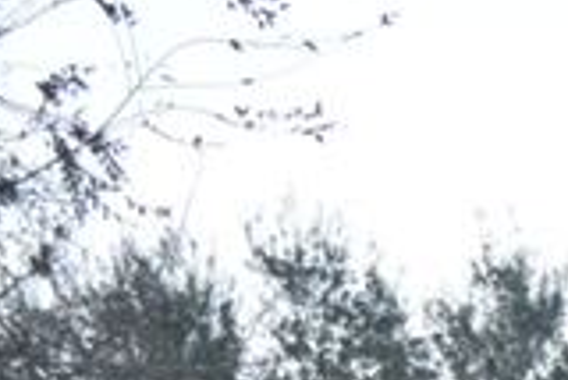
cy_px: 732
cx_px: 888
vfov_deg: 7.4
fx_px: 2843
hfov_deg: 10.9
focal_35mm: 180
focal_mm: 30
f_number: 5.6
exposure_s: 1/125
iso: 220
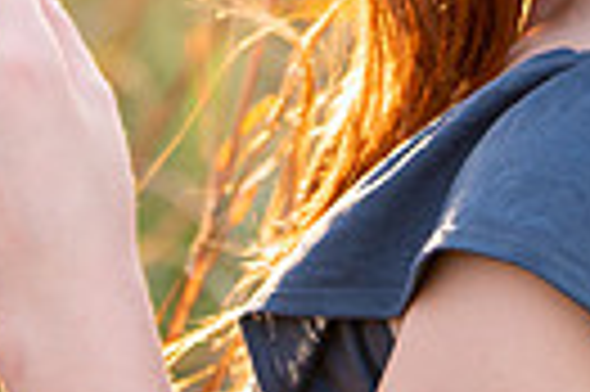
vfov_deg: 4.2
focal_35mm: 328
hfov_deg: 6.3
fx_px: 5369
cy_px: -92
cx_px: 245
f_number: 2.8
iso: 400
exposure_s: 1/640
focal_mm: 70
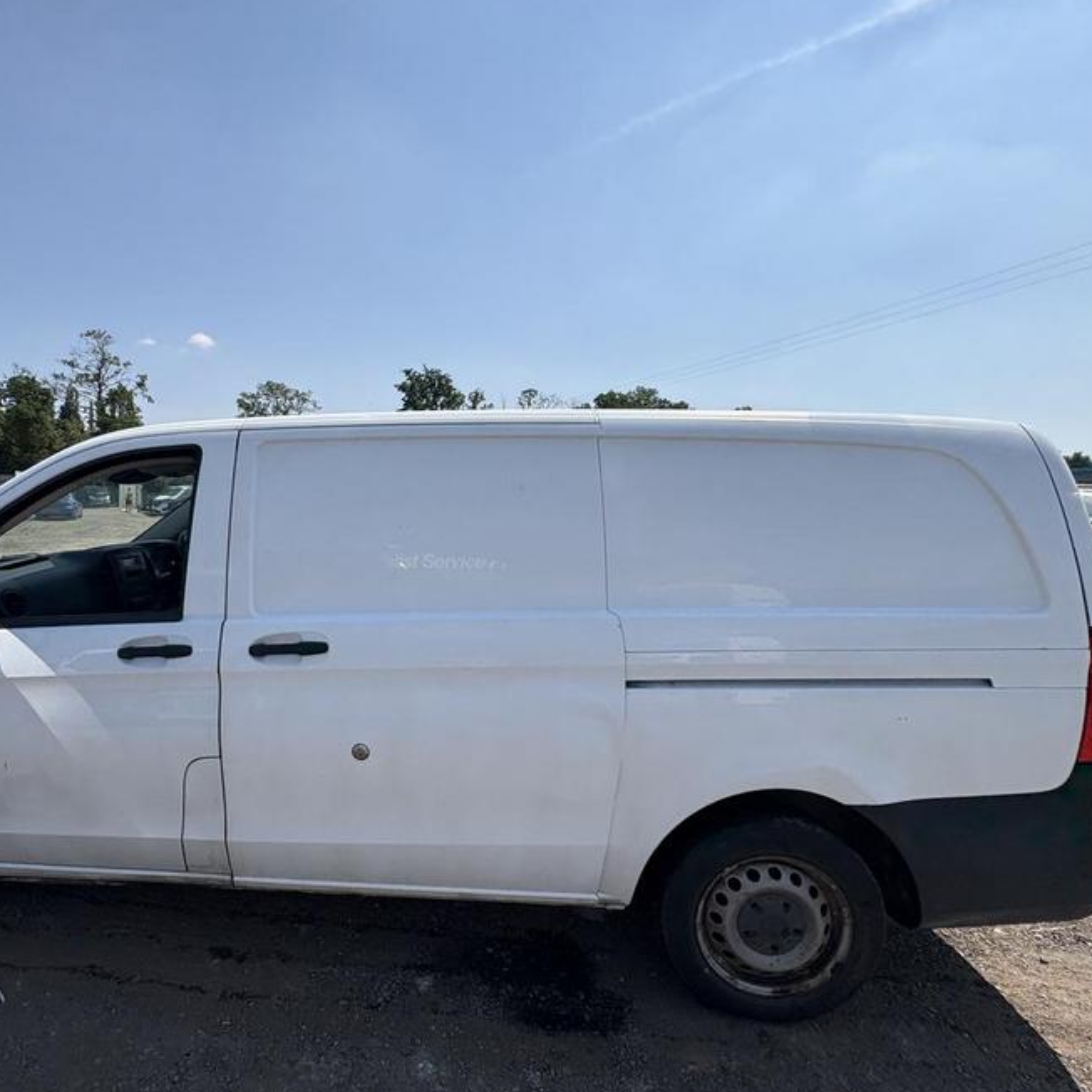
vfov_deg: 84.0
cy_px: 553
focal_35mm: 17
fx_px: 607
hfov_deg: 82.6
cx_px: 419
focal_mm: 2.22
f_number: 2.2
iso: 50
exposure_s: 1/2494
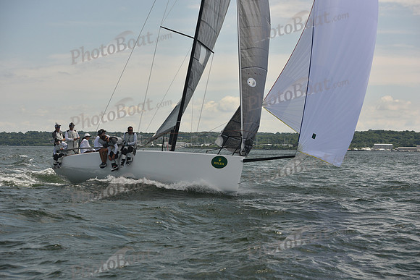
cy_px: 140
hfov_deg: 28.8
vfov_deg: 19.5
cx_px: 210
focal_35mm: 70
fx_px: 817
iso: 320
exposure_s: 1/1250
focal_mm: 70
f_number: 6.3
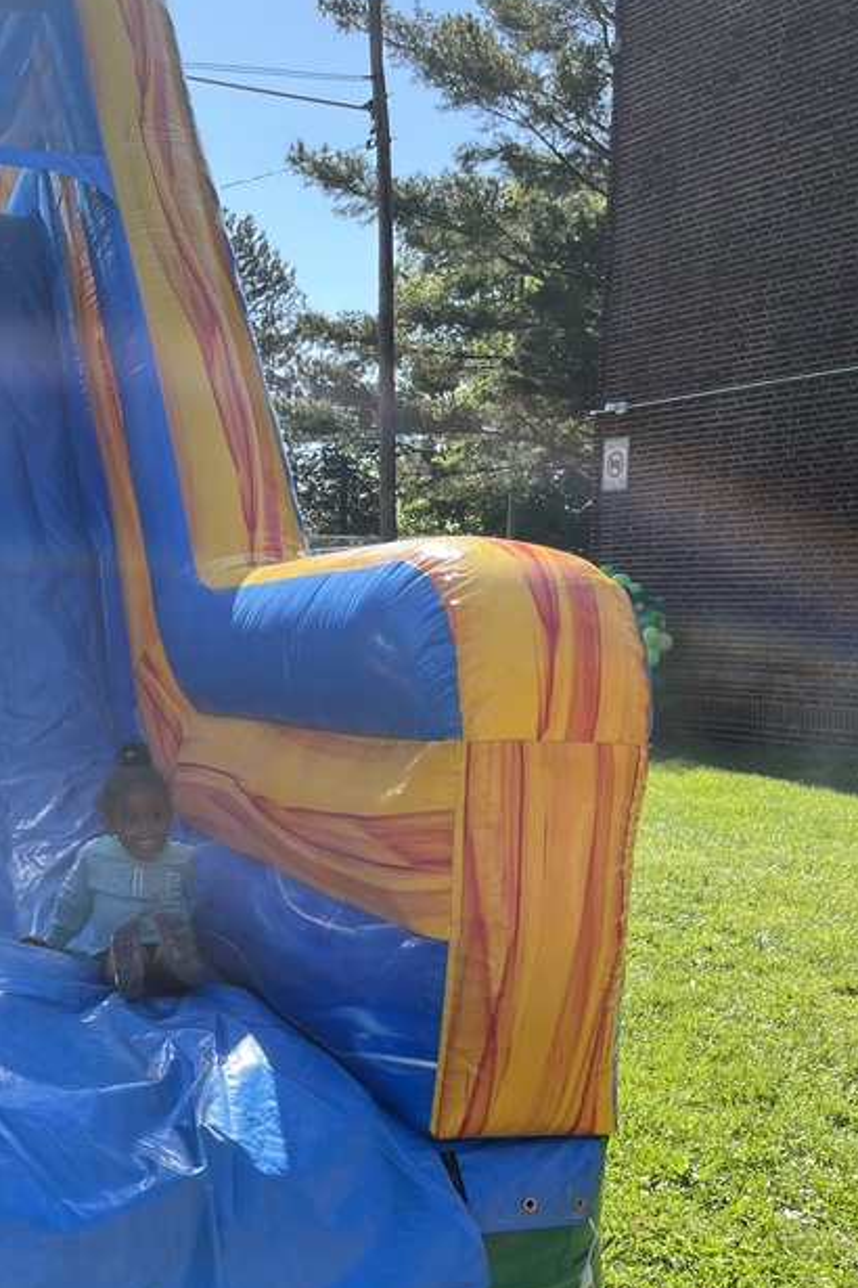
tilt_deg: -11.0
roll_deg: +0.7
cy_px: 913
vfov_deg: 42.7
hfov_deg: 28.5
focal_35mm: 45
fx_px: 1609
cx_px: 63
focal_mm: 5.1
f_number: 1.6
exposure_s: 1/1028
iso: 50
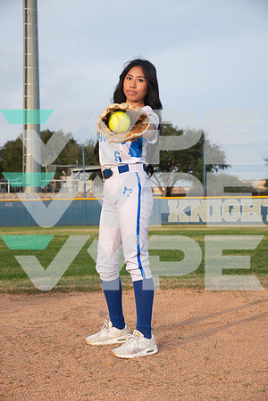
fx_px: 614
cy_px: 200
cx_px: 134
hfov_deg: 24.6
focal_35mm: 55
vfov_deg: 36.2
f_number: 6.3
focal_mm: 55
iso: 200
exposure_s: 1/320
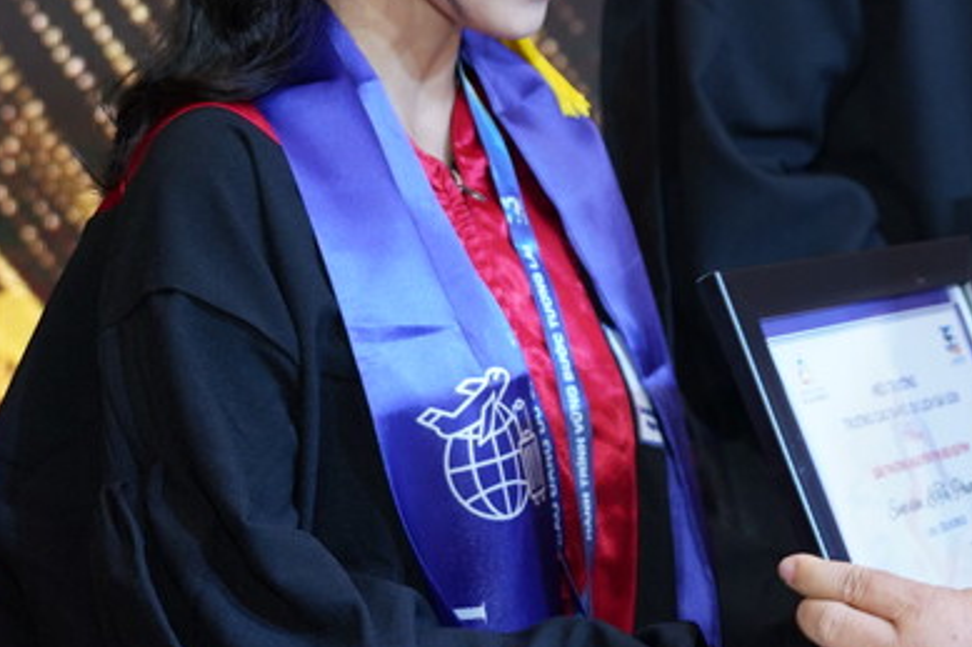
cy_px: 195
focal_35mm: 135
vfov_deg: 10.1
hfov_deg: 15.0
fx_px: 3643
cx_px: 885
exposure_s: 1/160
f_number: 3.2
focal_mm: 35
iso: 800
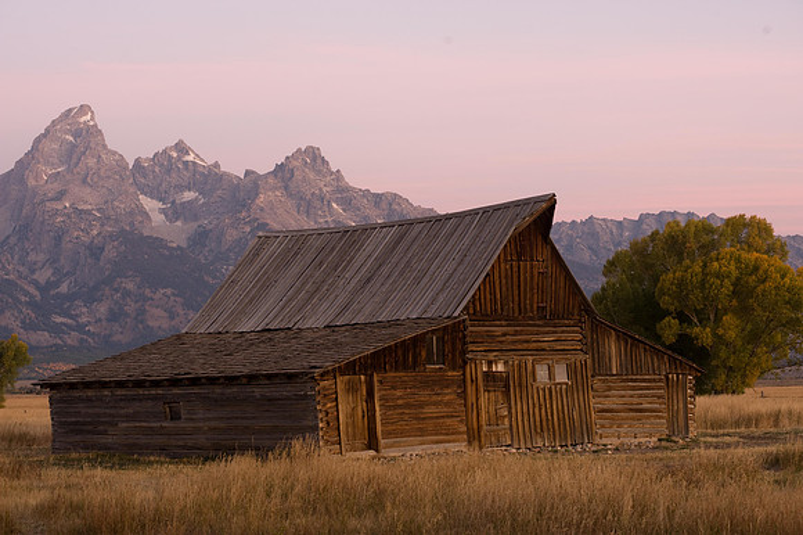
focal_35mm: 80
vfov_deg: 17.0
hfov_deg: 25.4
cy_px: 268
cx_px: 402
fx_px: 1783
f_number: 8
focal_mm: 80
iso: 200
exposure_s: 1/8
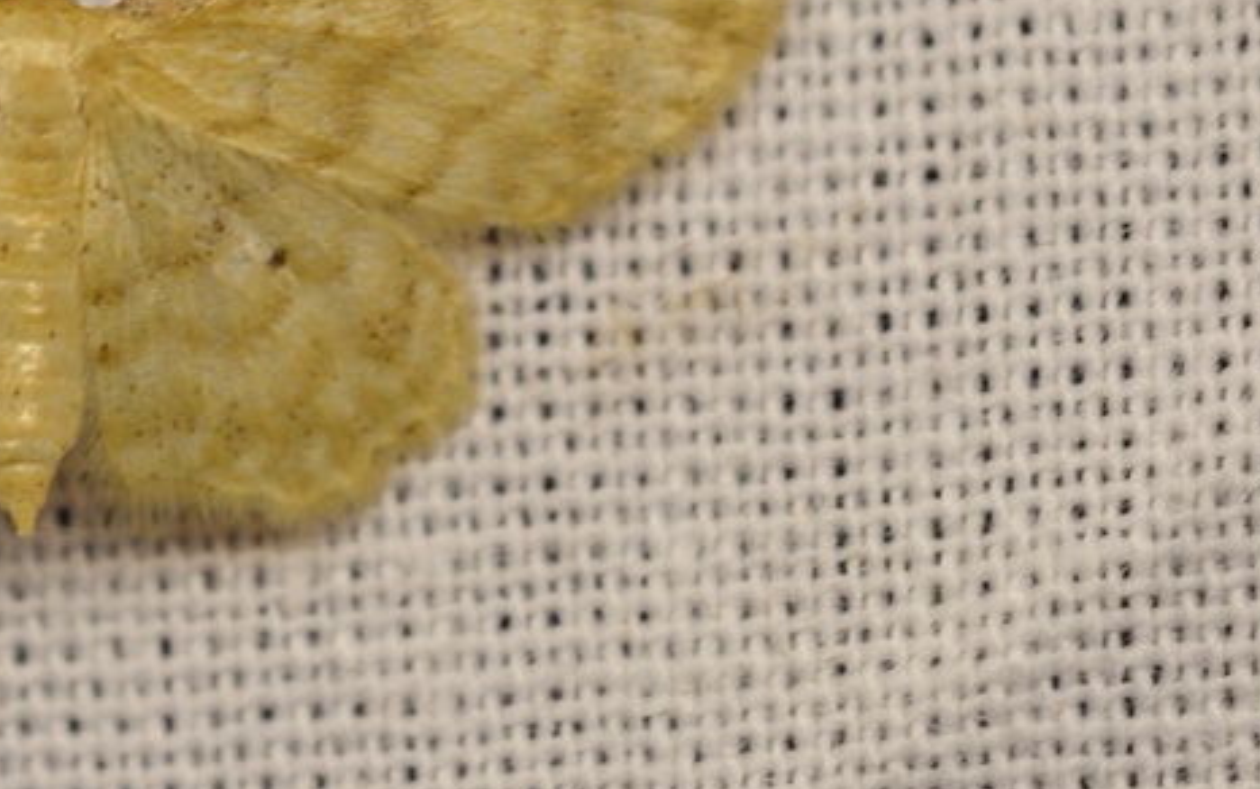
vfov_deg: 2.3
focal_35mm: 582
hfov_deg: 3.6
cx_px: 87
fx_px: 20001
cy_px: 157
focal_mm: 185
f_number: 6.3
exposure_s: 1/125
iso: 400
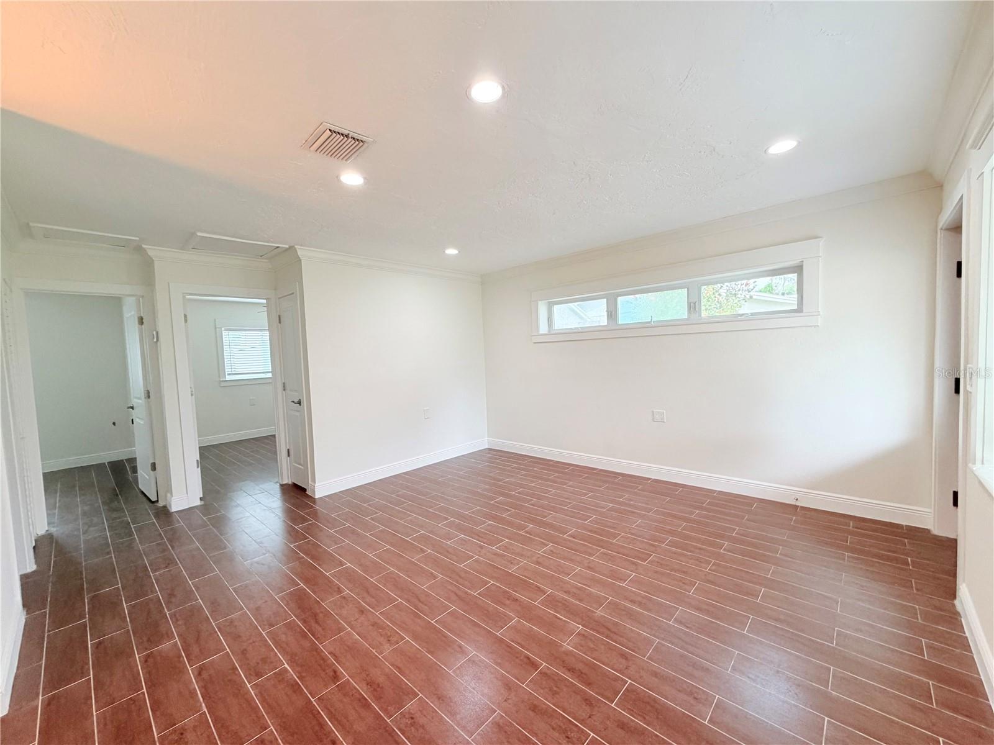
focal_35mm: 14
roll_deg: +2.7
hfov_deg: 102.1
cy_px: 372
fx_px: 402
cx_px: 497
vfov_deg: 85.7
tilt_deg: -3.1
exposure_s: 1/120
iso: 250
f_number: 2.2
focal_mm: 2.22
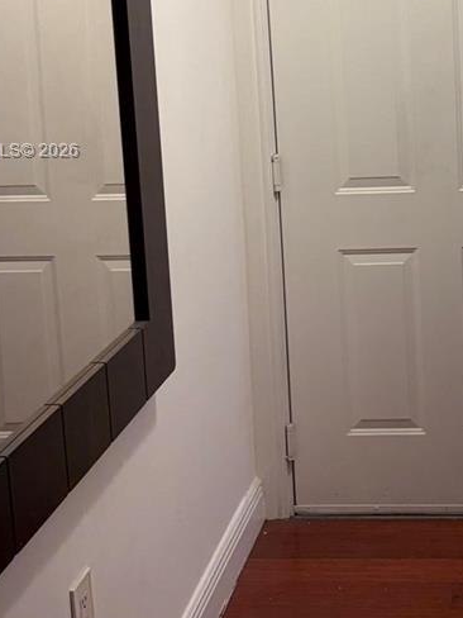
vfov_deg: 29.8
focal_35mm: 64
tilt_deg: -7.7
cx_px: 414
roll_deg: +2.7
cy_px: 152
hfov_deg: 22.4
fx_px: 1141
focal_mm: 5.96
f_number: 1.6
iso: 125
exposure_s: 1/120
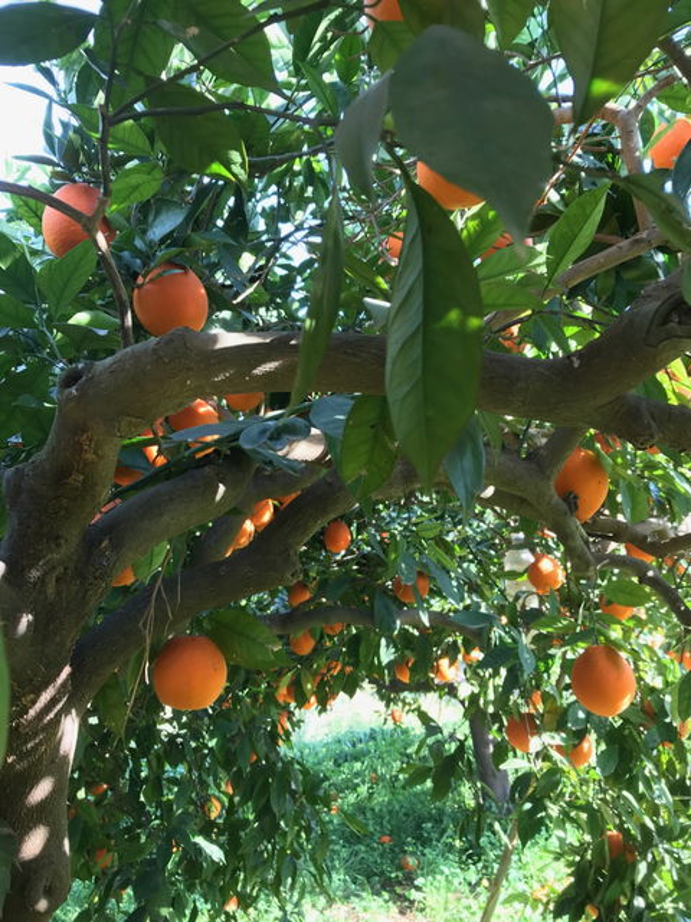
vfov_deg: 63.4
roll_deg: +2.1
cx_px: 346
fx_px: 745
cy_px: 461
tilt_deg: +10.3
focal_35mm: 28
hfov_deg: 49.7
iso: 25
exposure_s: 1/50
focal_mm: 3.99
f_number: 1.8
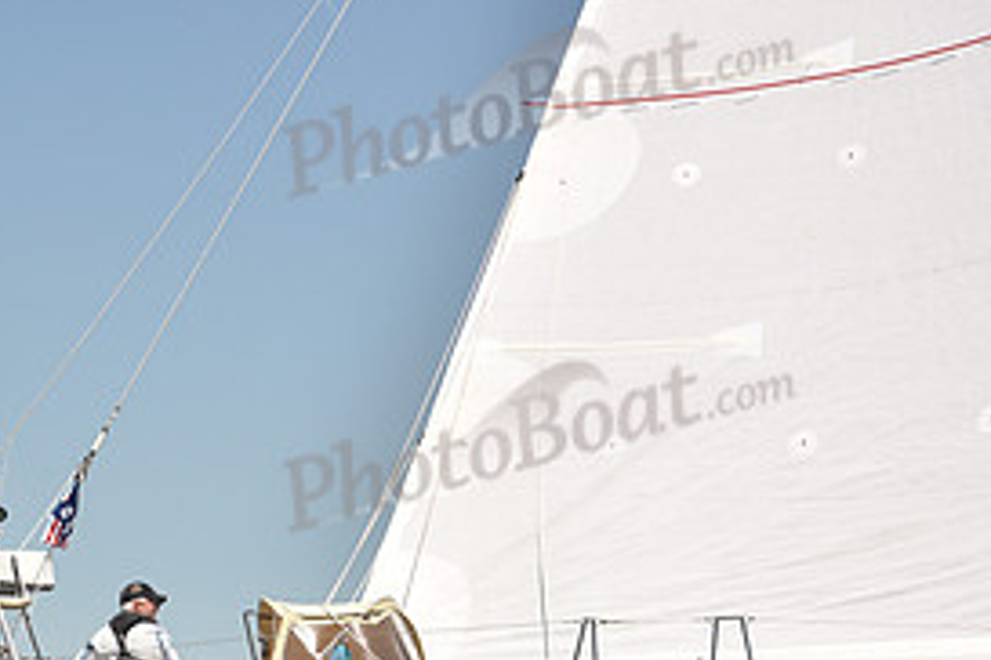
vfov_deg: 9.1
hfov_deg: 13.7
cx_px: 98
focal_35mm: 149
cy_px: 676
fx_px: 4101
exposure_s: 1/800
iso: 250
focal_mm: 70
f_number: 5
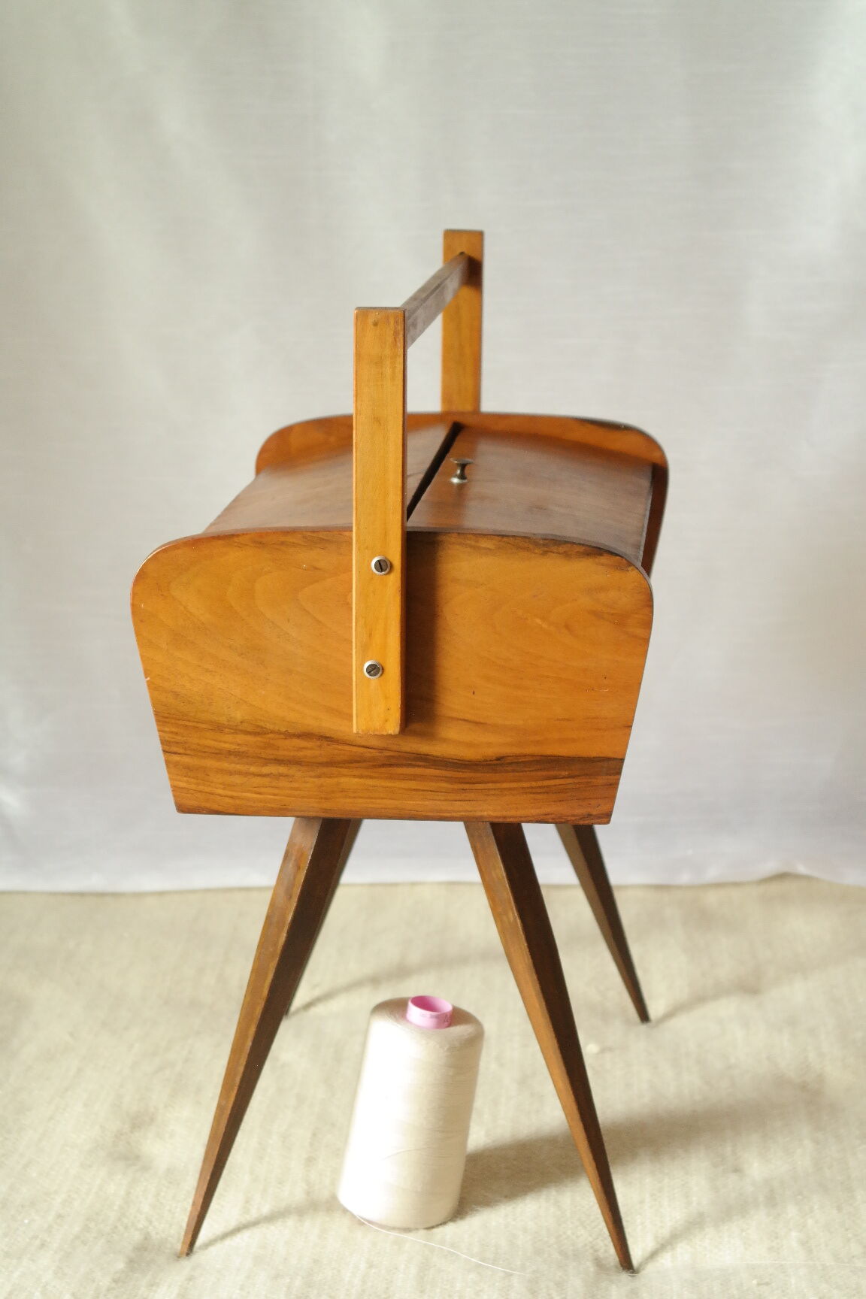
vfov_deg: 26.3
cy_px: 650
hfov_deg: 17.7
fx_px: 2778
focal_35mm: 77
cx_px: 433
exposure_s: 1/30
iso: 1600
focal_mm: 50
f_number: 5.6
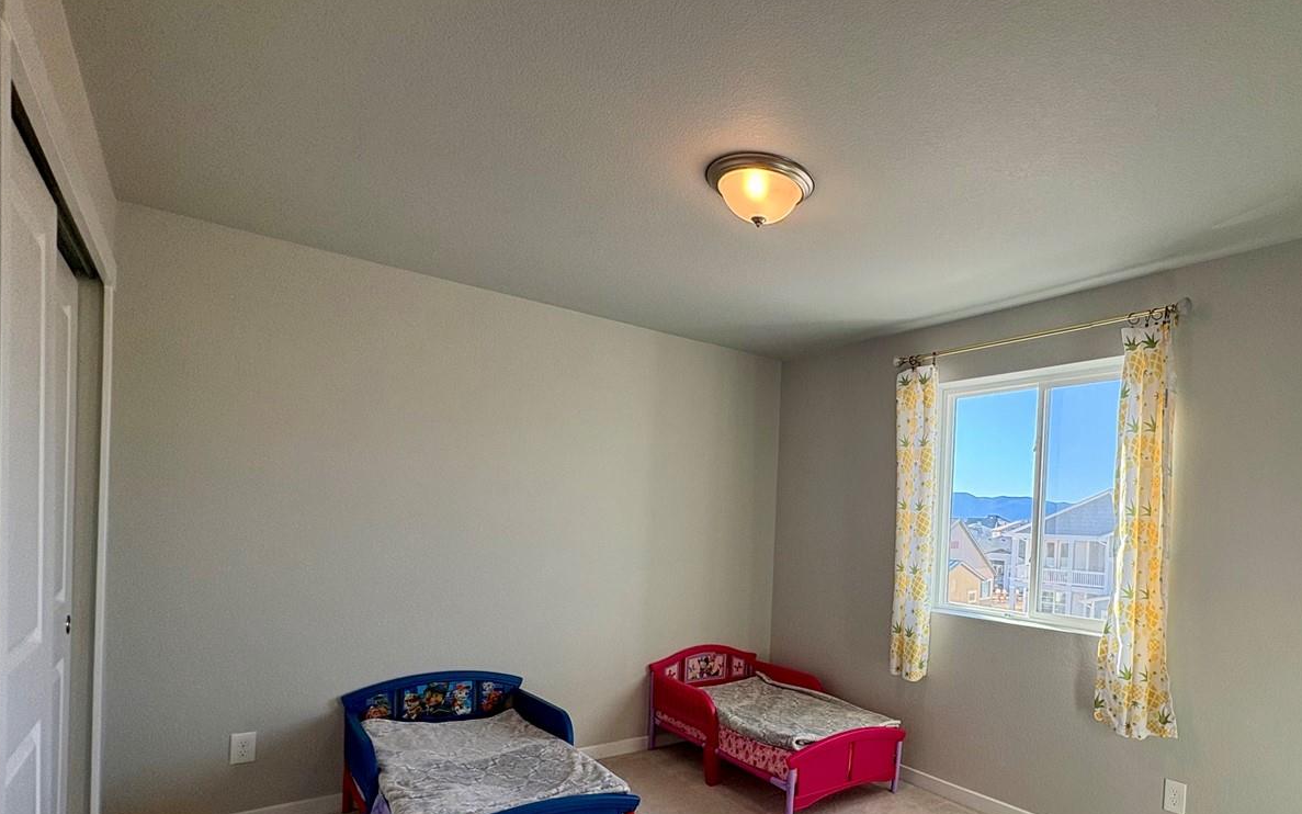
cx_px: 844
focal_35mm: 20
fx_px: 710
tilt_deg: -0.9
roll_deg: -2.1
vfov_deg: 58.4
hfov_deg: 82.8
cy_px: 540
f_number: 2.2
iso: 64
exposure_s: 1/148
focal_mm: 2.22
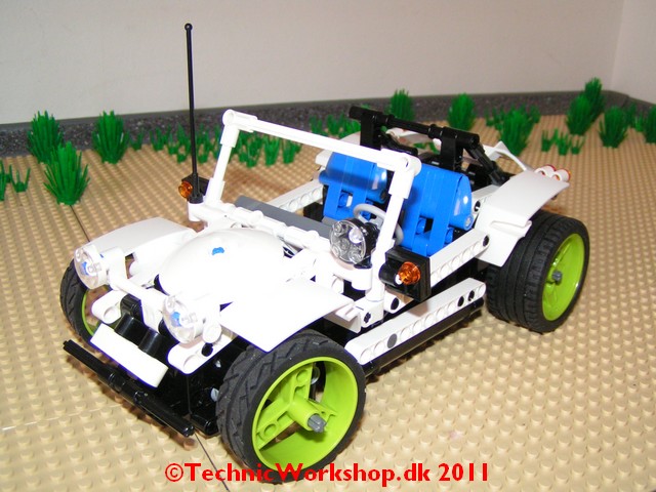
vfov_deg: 37.7
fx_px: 720
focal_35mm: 38
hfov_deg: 49.0
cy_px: 246
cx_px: 328
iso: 200
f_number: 2.8
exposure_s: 1/40
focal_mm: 5.8
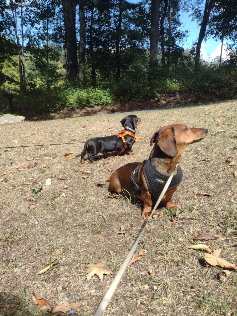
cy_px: 158
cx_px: 118
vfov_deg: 65.3
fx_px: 246
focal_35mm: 27
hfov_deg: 51.4
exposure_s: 1/886
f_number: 1.7
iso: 100
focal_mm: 4.71
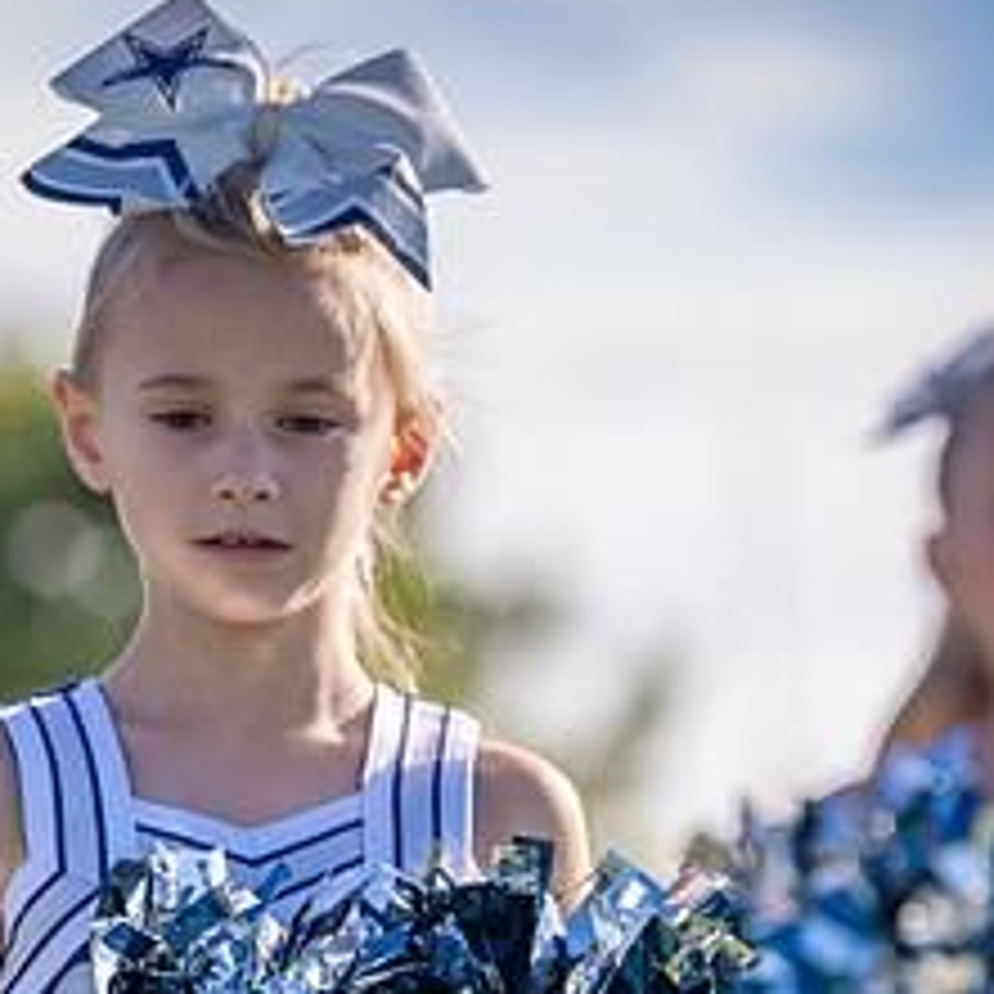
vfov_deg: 5.2
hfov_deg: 5.2
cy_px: 889
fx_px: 10883
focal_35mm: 335
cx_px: 316
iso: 100
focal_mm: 123
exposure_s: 1/1250
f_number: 2.8
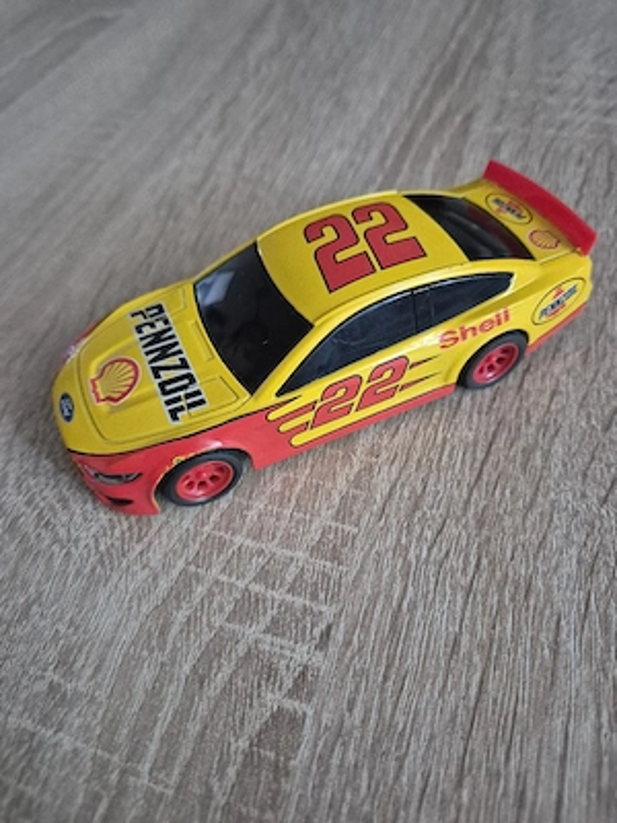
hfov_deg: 58.9
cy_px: 412
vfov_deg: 73.9
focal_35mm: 23
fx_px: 547
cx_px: 308
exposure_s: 1/100
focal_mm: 5.4
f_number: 1.8
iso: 1250
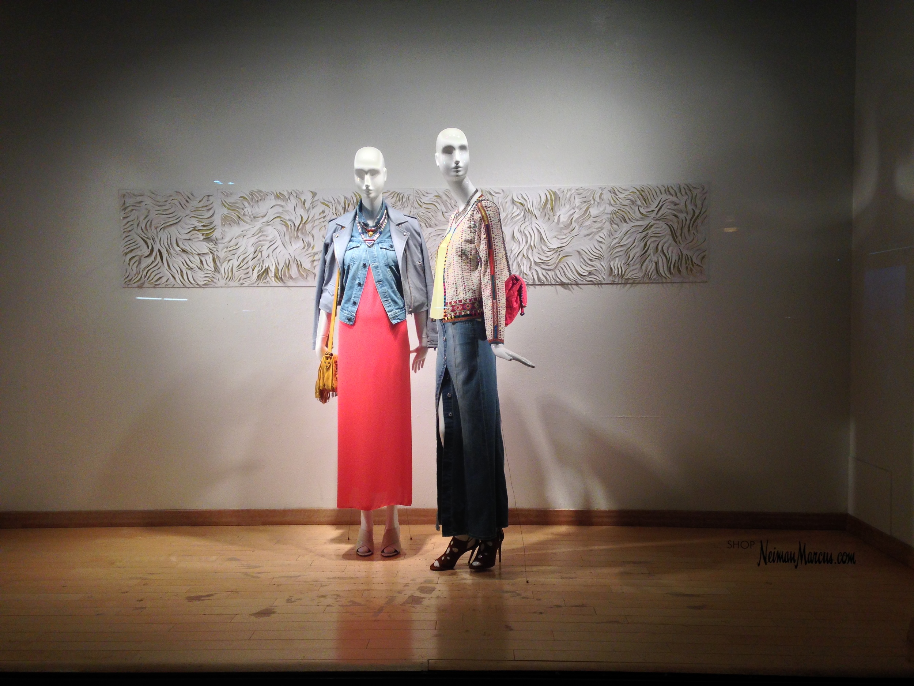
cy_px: 343
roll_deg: -0.9
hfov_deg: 55.4
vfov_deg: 42.9
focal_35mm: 33
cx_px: 457
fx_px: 871
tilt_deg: -1.3
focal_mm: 4.12
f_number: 2.4
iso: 80
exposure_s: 1/120
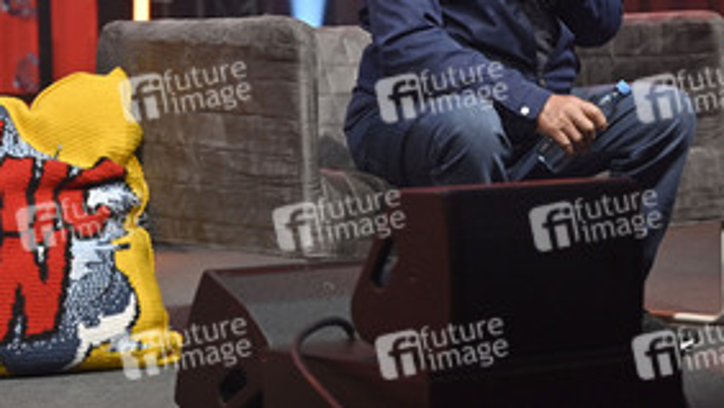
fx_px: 2478
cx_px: 374
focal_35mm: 129
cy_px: 28
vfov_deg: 9.4
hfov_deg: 16.6
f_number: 2.8
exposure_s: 1/400
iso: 1000
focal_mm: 77
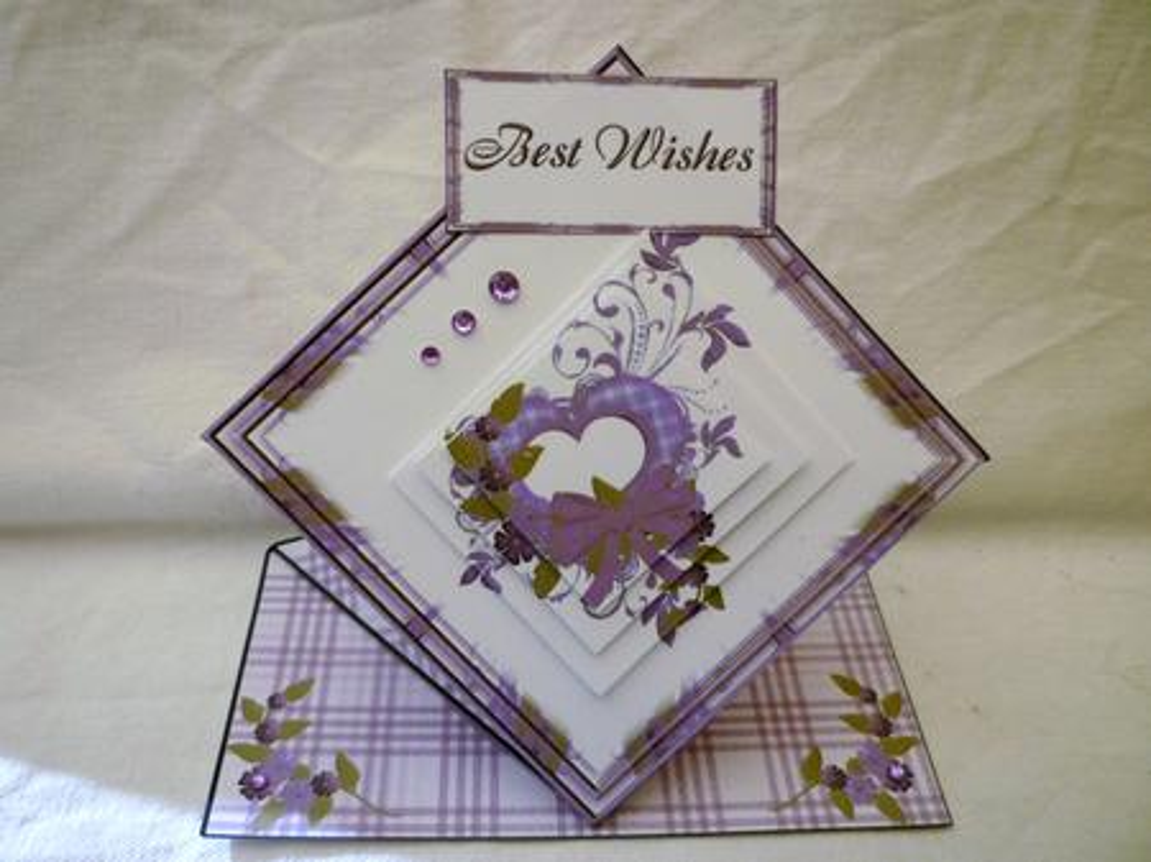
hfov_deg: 61.7
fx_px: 964
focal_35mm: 29
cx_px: 576
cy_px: 431
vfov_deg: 48.2
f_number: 3.3
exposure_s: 1/250
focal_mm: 5.2
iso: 80
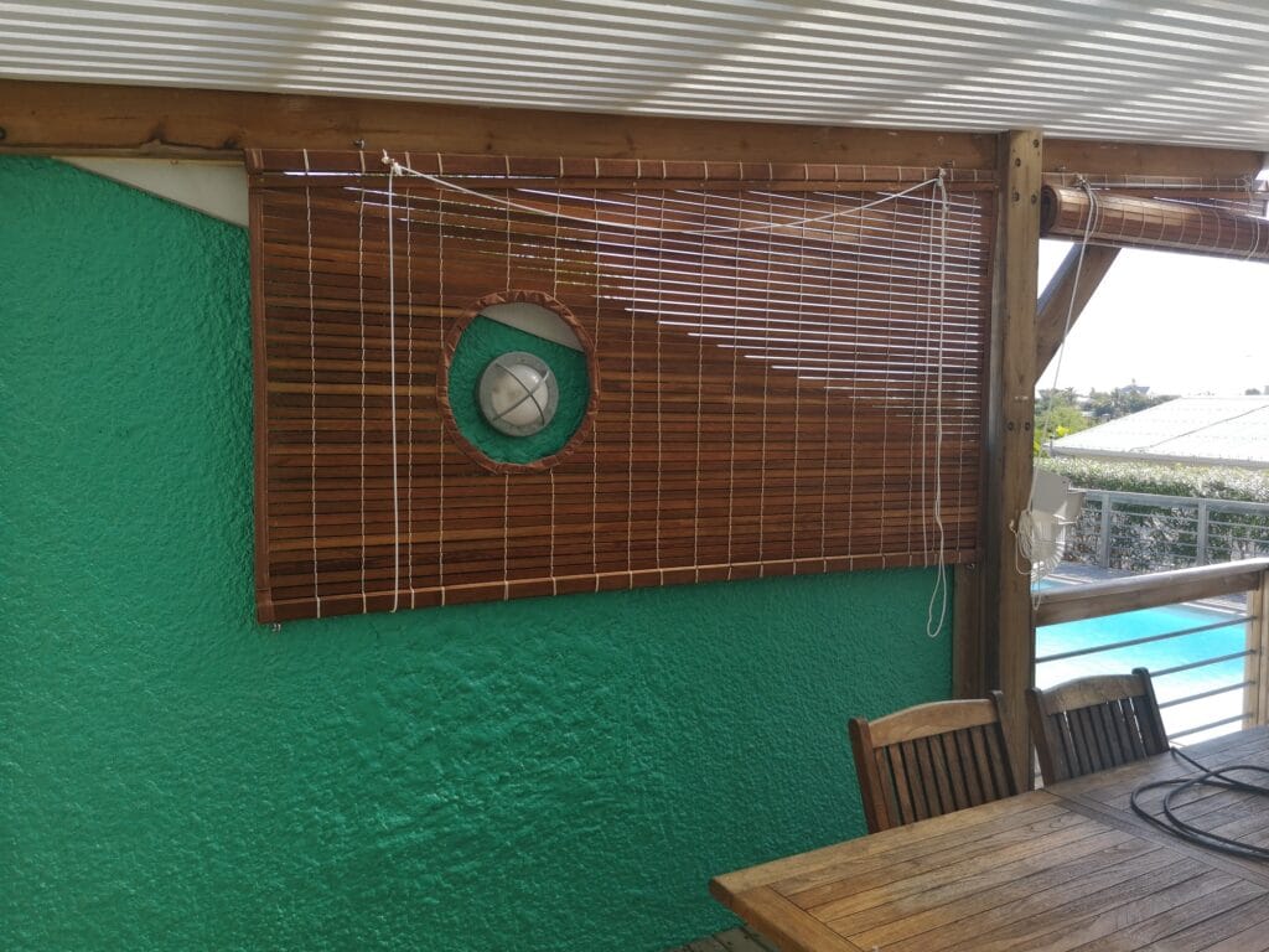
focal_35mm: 27
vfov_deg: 51.4
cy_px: 476
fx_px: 990
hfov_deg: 65.3
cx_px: 634
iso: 50
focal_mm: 3.95
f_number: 1.8
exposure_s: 1/638
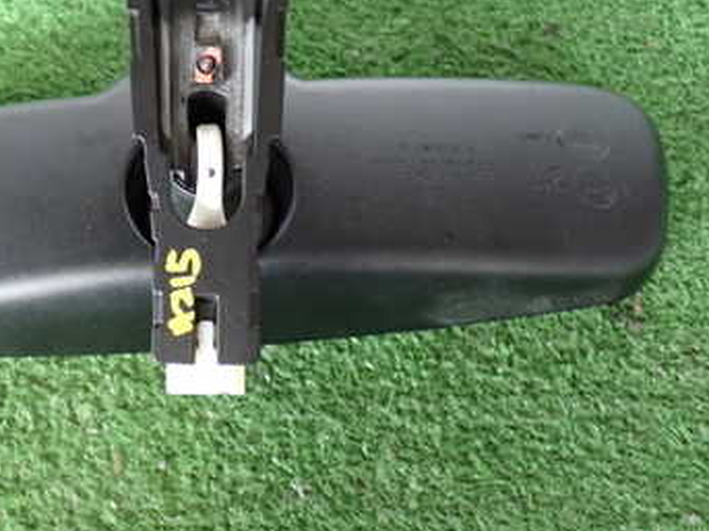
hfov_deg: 33.6
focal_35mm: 56
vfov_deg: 26.0
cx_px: 172
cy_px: 182
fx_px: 1147
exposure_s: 1/30
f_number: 2.4
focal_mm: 5.79
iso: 320
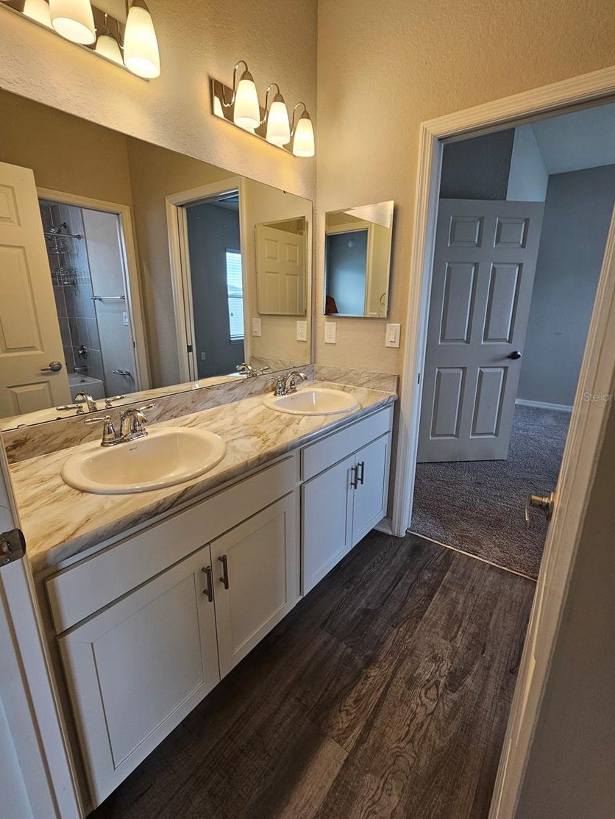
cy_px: 396
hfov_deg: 85.7
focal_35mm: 14
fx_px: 332
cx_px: 305
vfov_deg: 102.0
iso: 80
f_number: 2.2
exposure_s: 1/60
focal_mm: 2.2
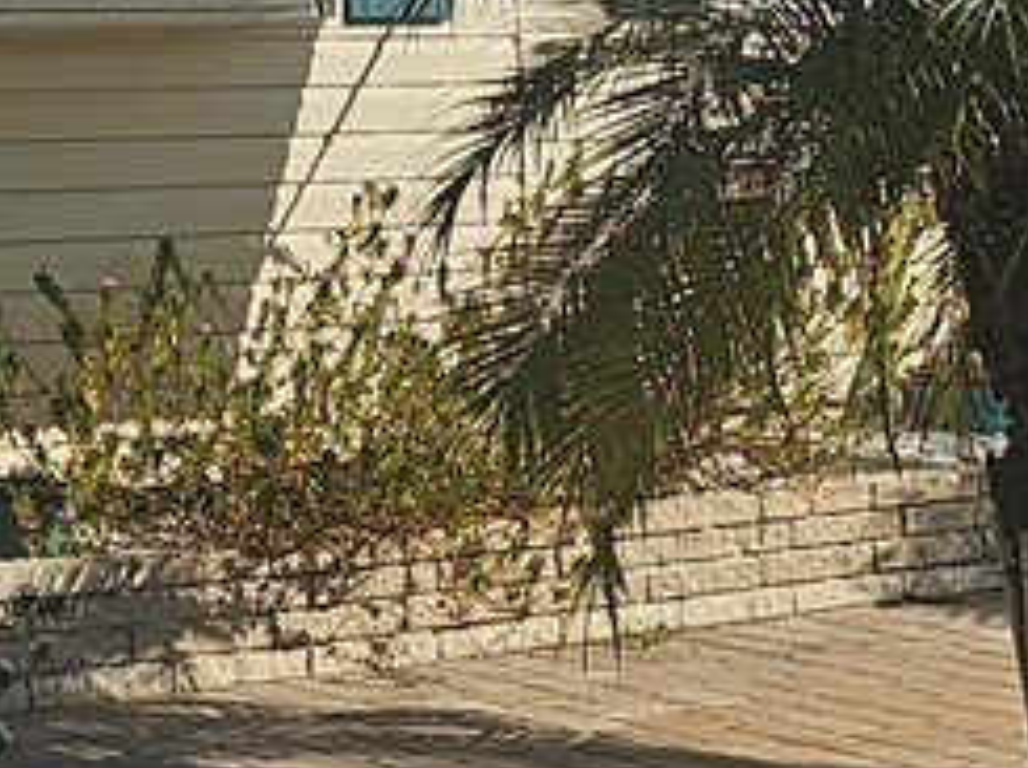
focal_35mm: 157
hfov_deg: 11.5
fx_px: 4656
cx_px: -911
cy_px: -382
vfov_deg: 9.2
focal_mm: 5
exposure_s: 1/6966
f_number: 1.8
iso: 50
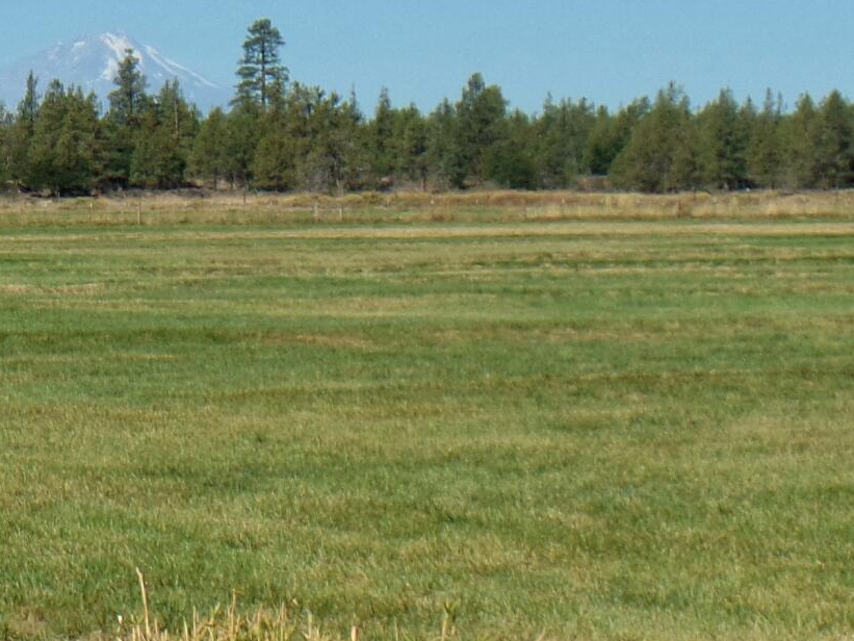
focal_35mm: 190
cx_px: -76
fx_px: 4688
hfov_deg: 10.3
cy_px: 219
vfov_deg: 7.8
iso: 80
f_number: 3.4
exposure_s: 1/1500
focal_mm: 9.2
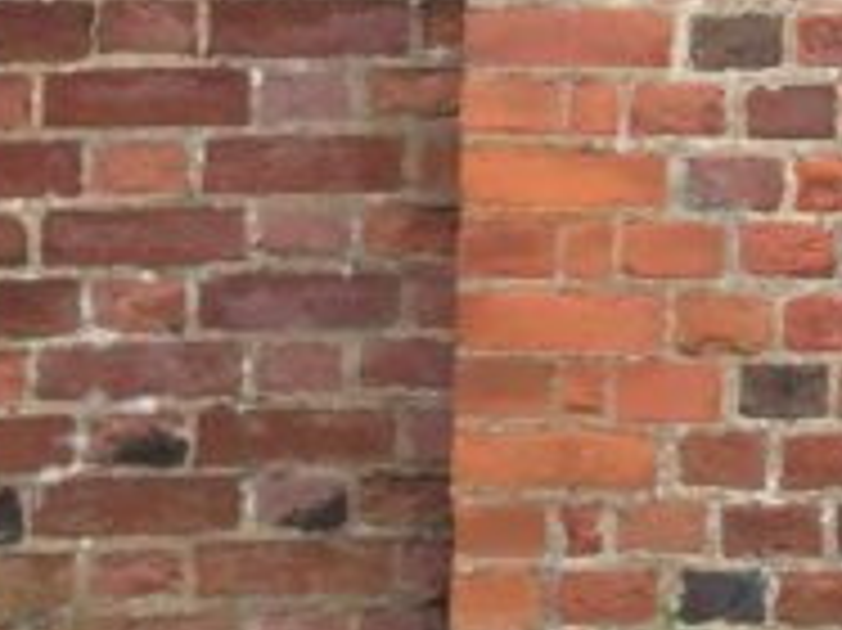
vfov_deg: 8.9
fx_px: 3865
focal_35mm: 159
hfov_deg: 10.9
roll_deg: -1.7
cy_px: -558
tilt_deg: +1.1
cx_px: 1878
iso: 32
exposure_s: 1/430
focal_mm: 4.15
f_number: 2.2
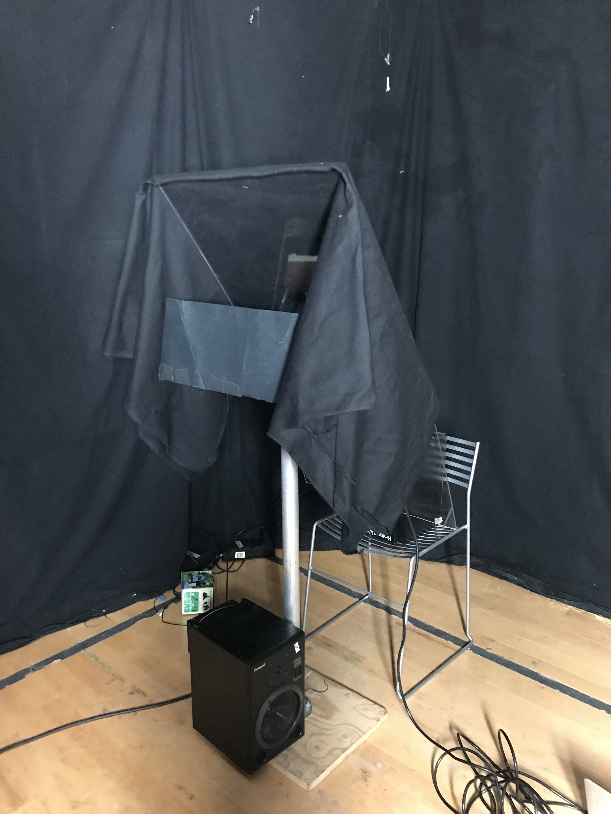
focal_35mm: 28
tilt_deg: -11.3
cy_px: 407
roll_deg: -2.2
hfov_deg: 49.7
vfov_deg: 63.4
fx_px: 659
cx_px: 306
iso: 100
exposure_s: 1/5
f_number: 1.8
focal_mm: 3.99
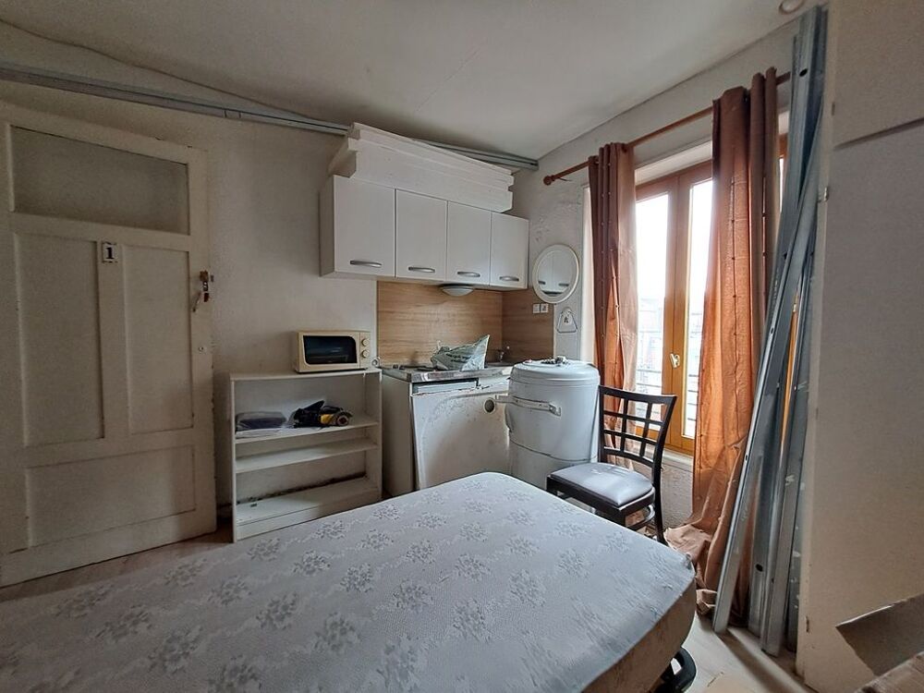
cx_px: 462
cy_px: 346
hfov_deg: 106.2
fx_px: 347
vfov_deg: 89.9
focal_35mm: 13
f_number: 2.2
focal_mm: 1.42
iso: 64
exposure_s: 1/50
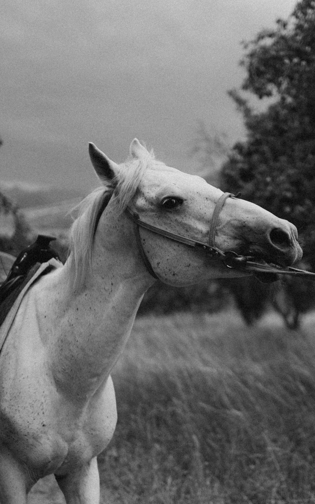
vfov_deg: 34.7
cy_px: 349
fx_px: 797
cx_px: 252
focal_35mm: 58
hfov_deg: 22.1
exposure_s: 1/1000
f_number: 1.4
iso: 320
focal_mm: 35
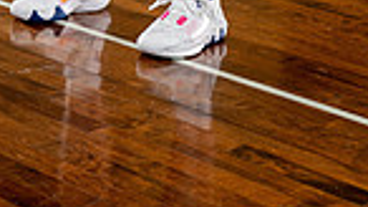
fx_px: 1327
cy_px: -321
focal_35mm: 136
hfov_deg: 15.6
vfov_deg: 8.1
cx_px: 50
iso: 400
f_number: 5.6
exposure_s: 1/250
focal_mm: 42
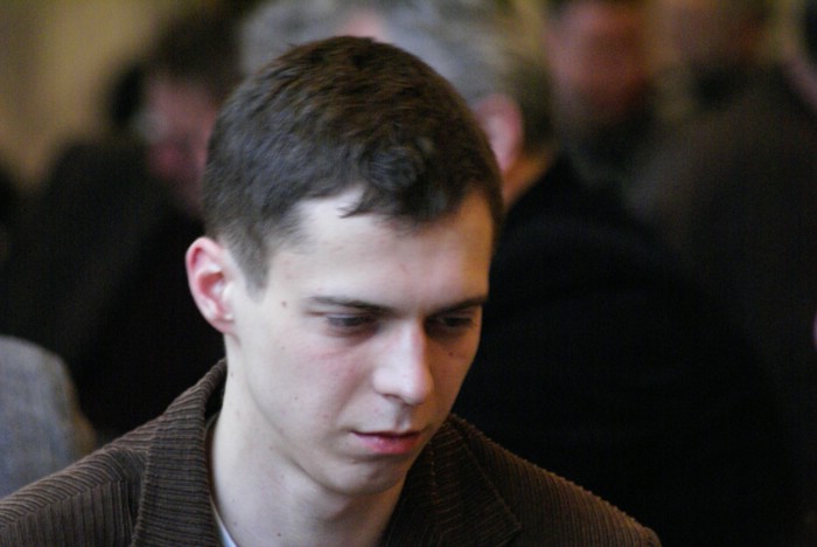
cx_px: 408
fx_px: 7154
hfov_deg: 6.5
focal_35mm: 315
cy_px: 274
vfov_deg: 4.4
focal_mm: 210
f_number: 5.6
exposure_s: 1/13
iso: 1600
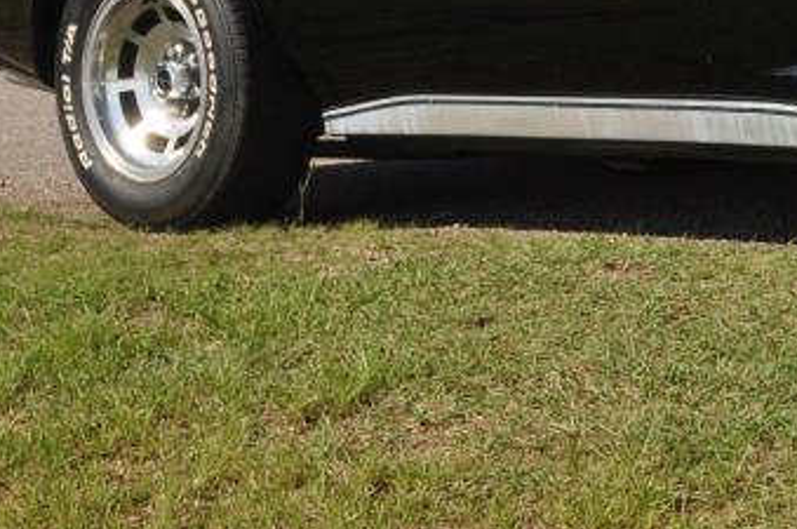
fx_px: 2907
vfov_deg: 10.3
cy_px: -40
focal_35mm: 132
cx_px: 940
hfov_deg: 15.1
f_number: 13
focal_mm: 29
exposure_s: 1/200
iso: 200
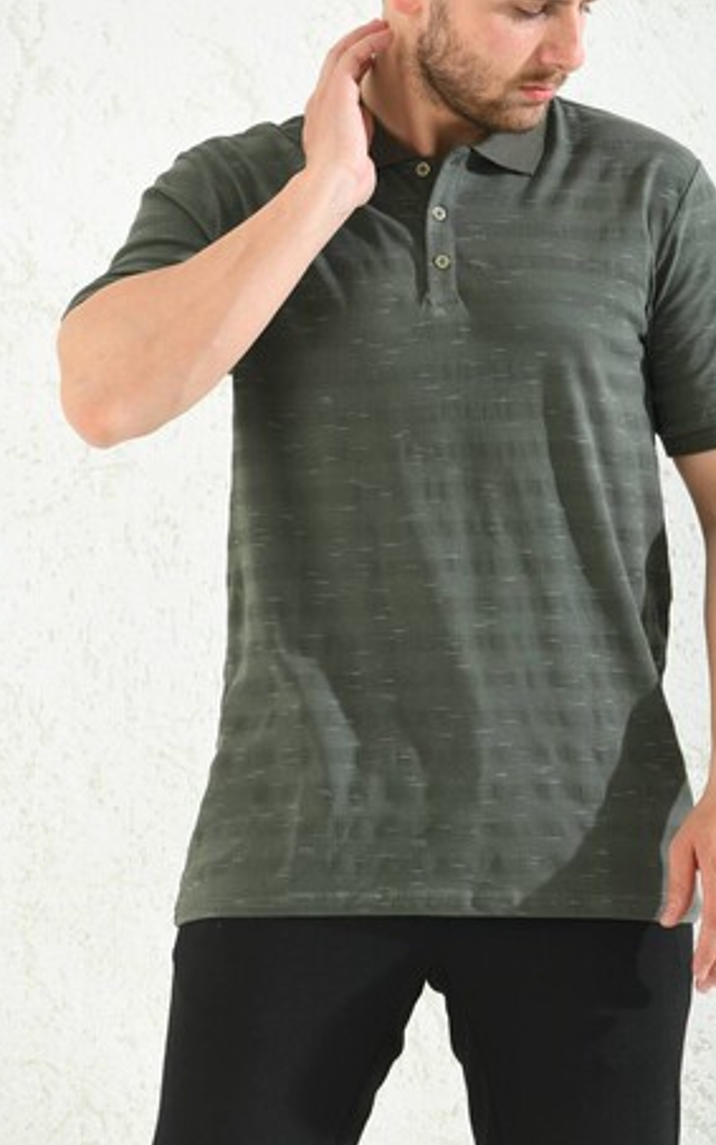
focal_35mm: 237
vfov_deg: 8.9
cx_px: 440
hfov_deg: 5.5
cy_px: 579
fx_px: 7402
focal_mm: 195
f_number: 7.1
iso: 125
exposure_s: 1/160
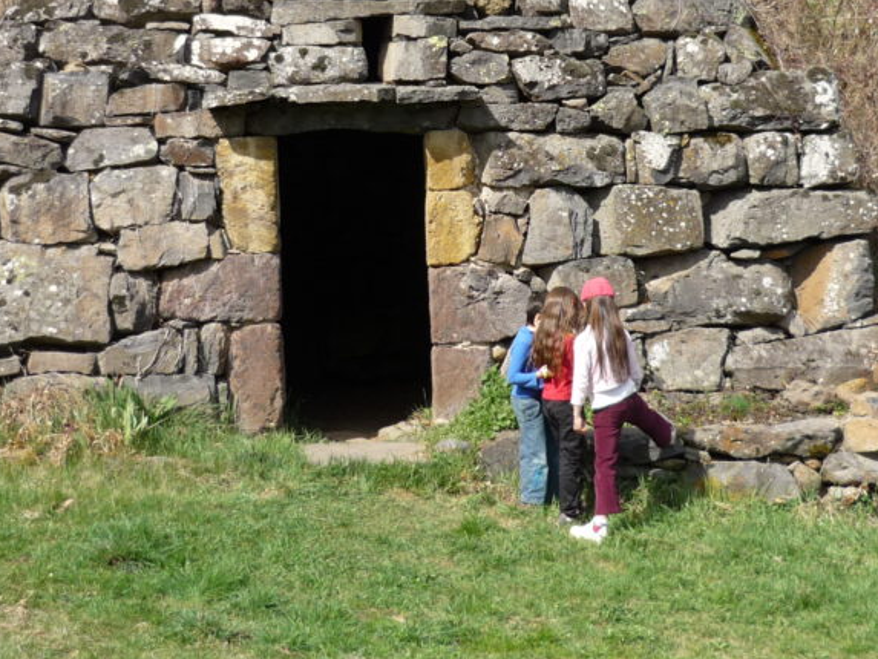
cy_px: 121
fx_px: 1497
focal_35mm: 59
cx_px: 486
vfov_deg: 24.4
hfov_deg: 32.7
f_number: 2.8
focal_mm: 5.5
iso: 100
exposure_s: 1/800
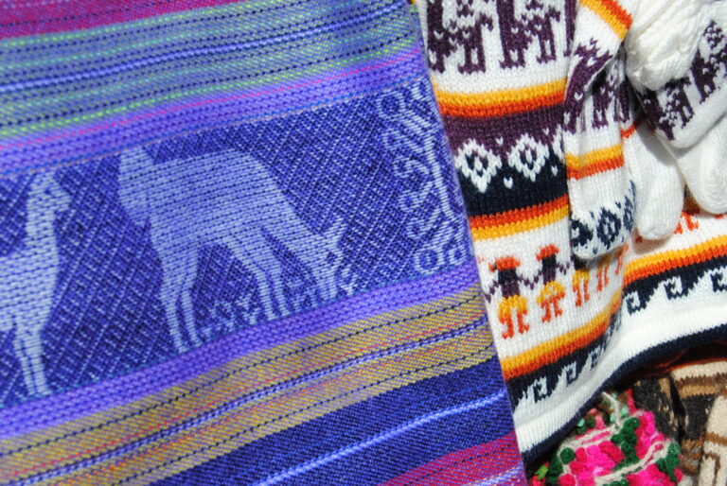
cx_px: 364
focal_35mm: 75
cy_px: 243
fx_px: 1516
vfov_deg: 18.2
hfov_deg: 27.0
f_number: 9
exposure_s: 1/320
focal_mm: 50
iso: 100
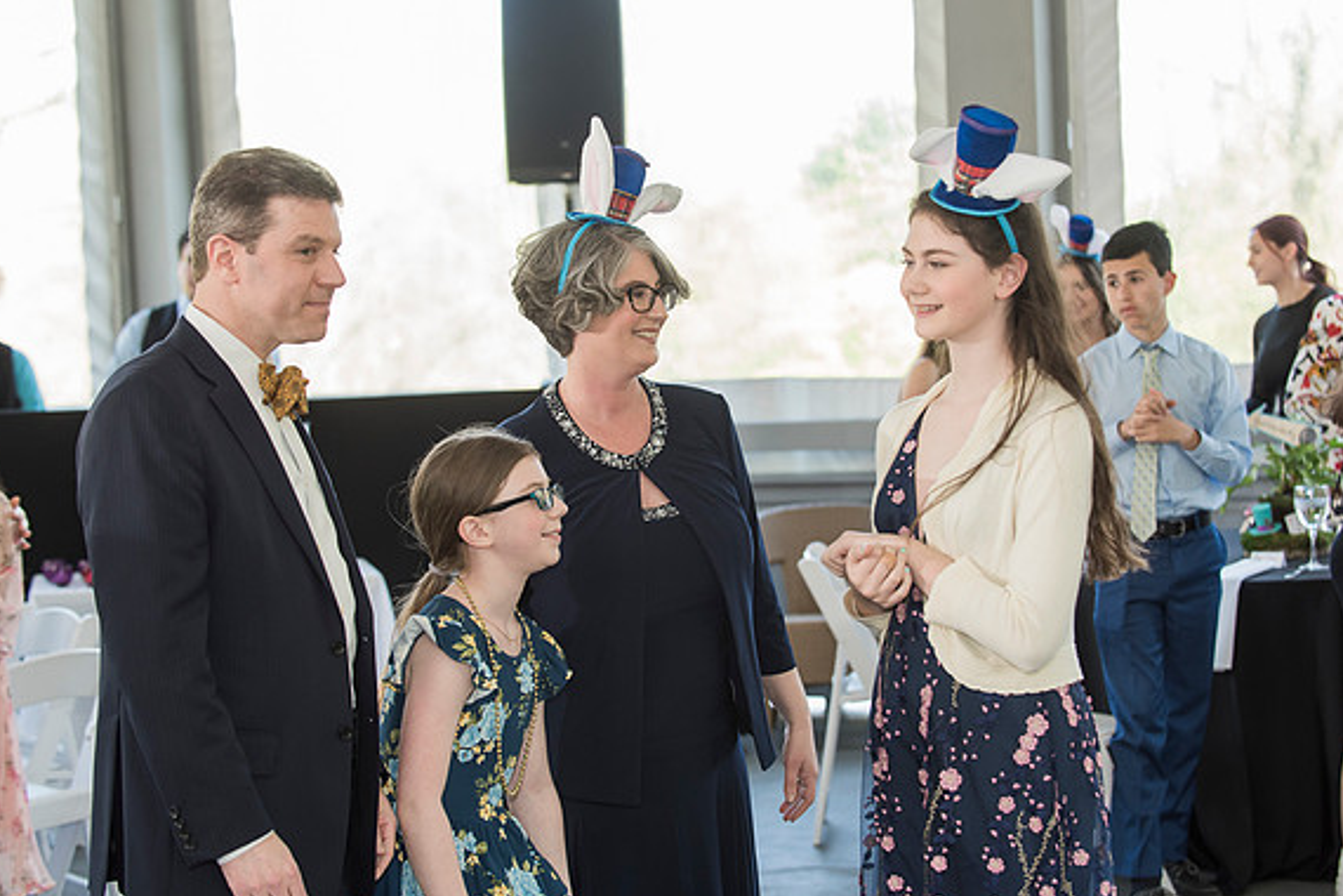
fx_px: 2798
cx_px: 701
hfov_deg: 27.0
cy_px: 430
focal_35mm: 75
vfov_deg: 18.2
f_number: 4
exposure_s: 1/200
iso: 640
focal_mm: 70
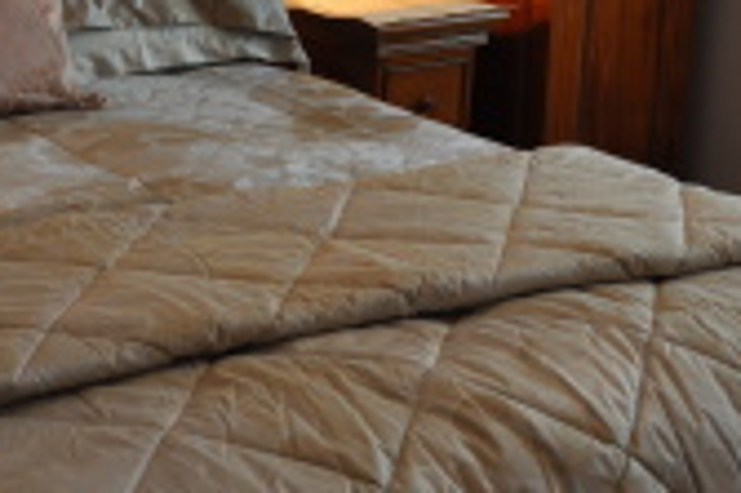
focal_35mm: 92
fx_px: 1892
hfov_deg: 22.0
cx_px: 222
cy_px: 147
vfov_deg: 14.8
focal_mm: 20
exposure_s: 1/60
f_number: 4
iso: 400
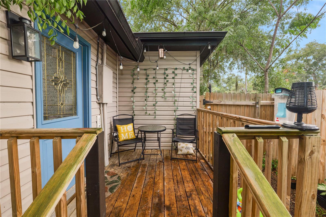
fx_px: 127
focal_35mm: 14
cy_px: 108
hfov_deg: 104.3
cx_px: 163
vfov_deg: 81.2
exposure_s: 1/80
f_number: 7.1
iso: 320
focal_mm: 14
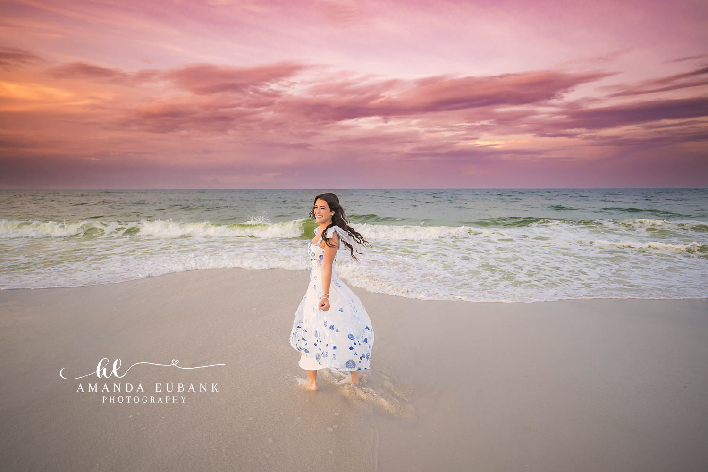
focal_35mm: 20
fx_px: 393
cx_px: 354
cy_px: 236
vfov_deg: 61.9
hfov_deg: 84.0
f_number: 2.8
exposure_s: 1/500
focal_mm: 20
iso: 1000
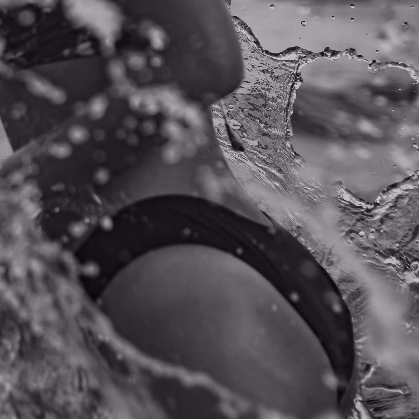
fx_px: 1725
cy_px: 7
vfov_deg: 13.7
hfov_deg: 13.8
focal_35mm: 126
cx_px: 73
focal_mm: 50
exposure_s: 1/1600
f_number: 2.5
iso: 250
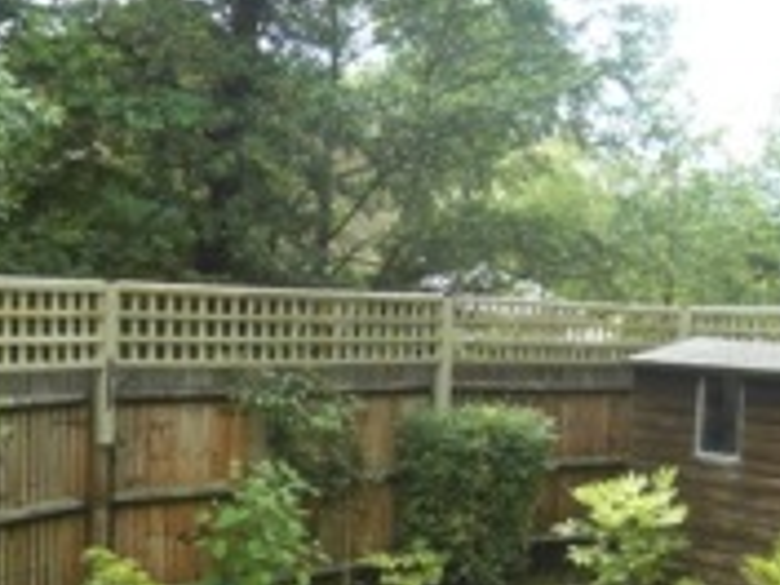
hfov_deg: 31.6
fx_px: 1375
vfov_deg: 23.7
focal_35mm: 61
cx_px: 319
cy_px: 448
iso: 80
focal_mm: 4.3
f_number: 2.8
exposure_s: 1/250
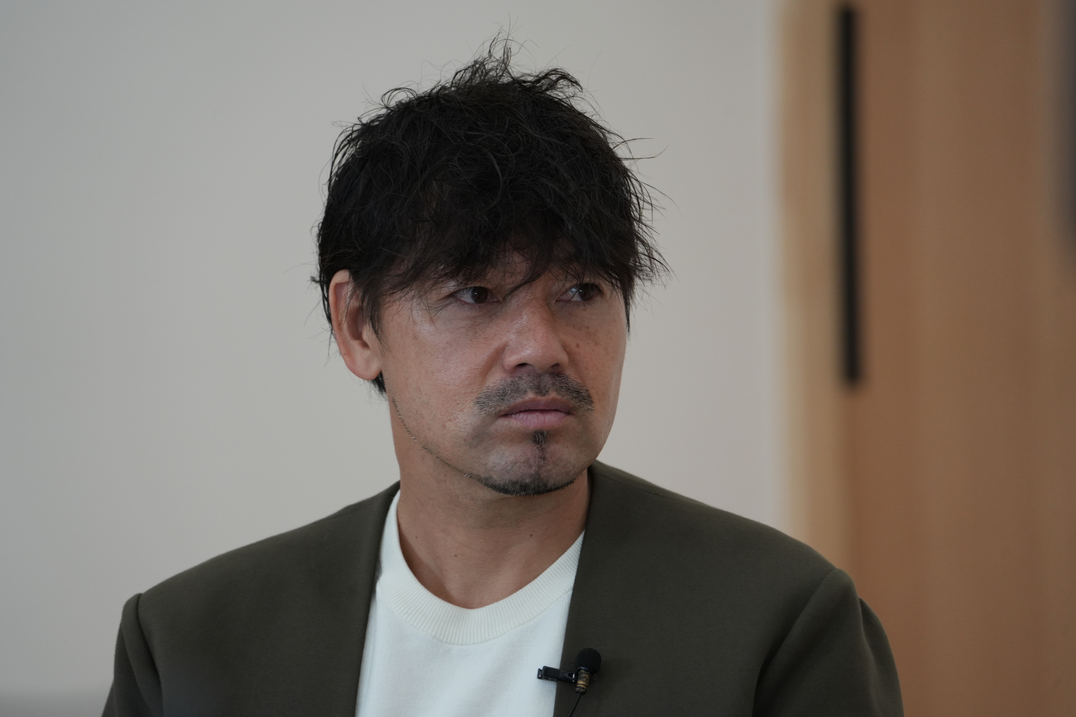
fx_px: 8279
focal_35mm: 277
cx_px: 538
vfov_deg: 5.0
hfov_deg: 7.4
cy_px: 358
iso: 1600
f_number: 6.3
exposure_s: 1/200
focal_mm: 277
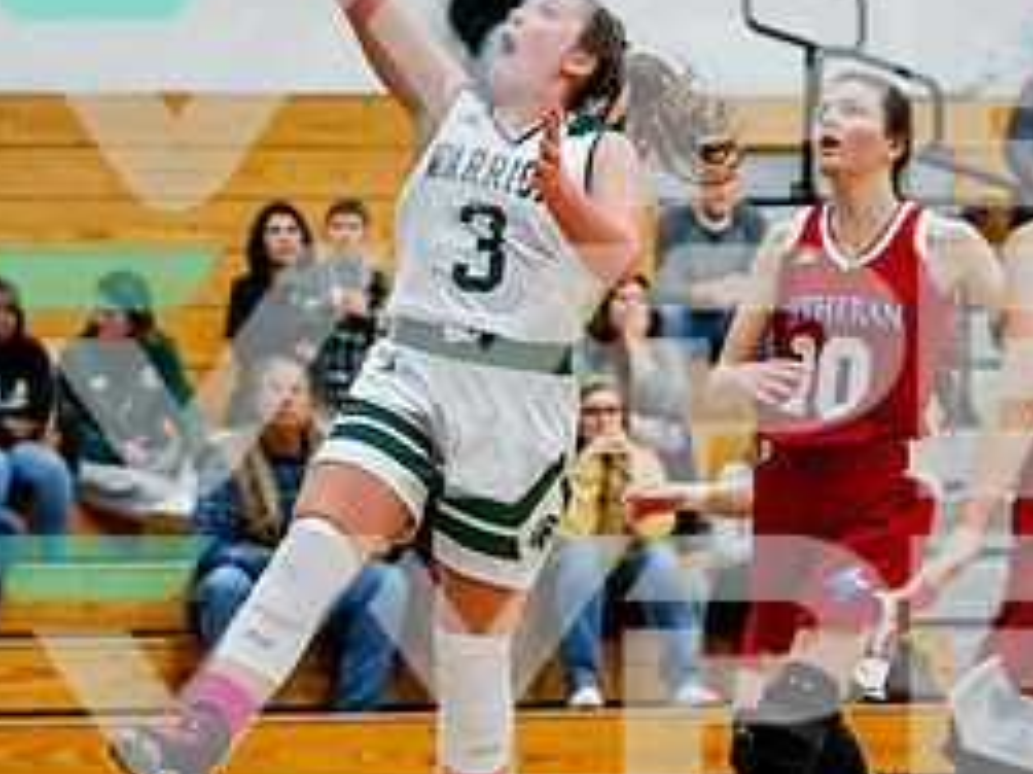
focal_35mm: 196
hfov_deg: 10.1
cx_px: 447
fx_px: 5846
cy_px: 323
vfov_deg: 7.6
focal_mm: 70
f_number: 2.8
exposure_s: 1/1000
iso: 2000
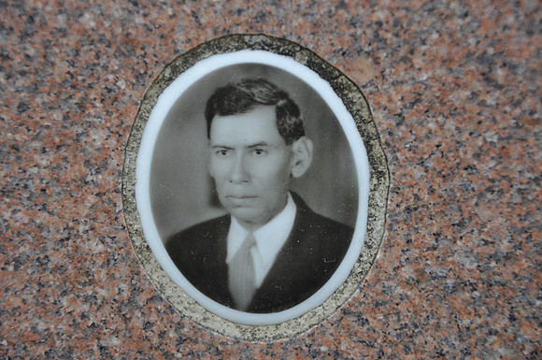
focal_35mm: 128
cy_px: 180
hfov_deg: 16.1
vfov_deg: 10.7
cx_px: 271
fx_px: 1917
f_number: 5.6
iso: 400
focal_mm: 85
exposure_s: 1/125
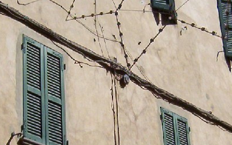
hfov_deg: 18.4
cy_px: 85
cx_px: 102
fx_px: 714
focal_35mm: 113
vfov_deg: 11.6
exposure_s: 1/1290
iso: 100
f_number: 5.24
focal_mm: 5.54
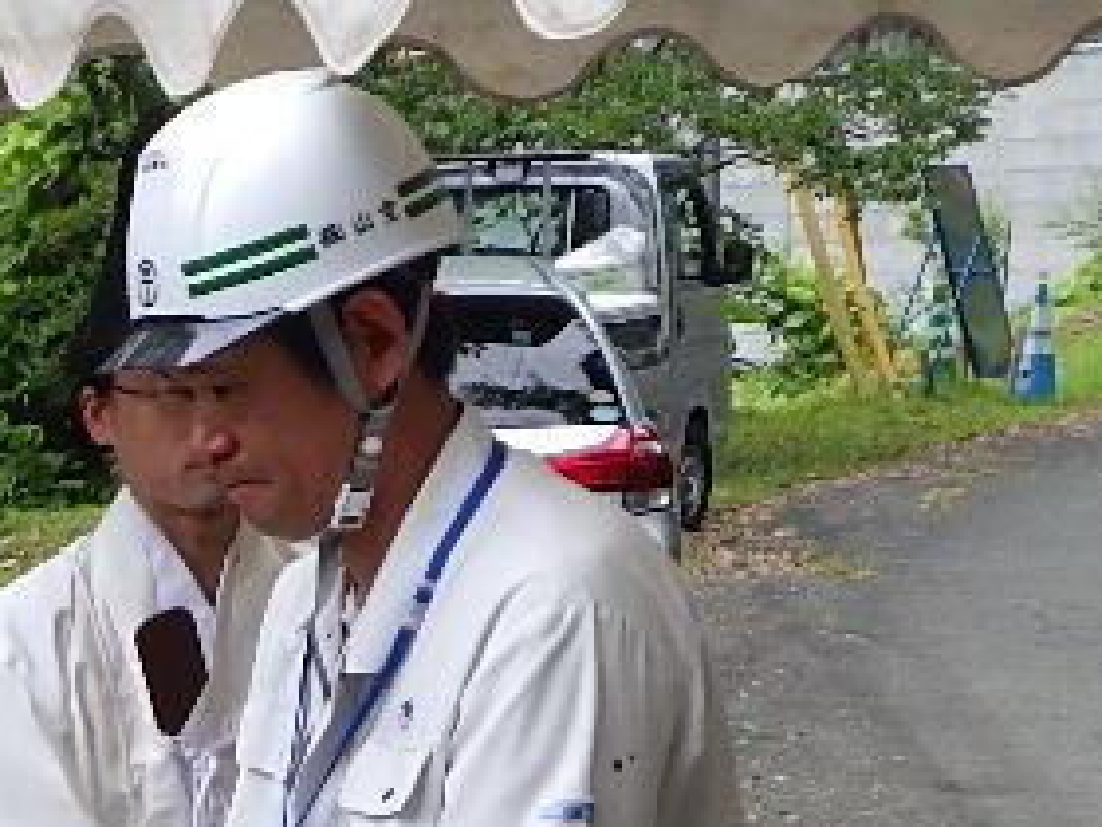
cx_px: -161
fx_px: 4075
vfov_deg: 11.1
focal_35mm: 128
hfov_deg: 15.0
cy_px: 1260
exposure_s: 1/250
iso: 125
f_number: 4.2
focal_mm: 5
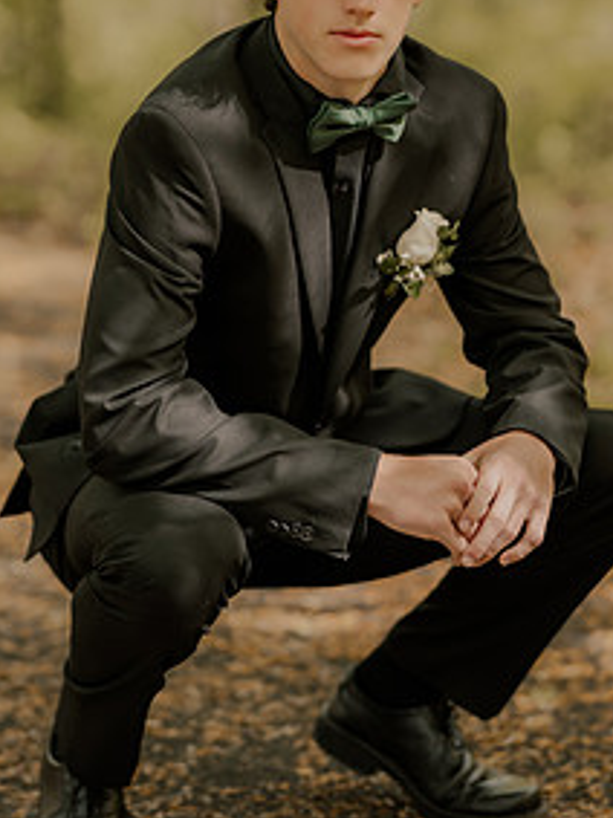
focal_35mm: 130
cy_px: 303
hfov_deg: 11.4
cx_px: 306
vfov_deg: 15.2
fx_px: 3072
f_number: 2
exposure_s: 1/500
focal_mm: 85
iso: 100
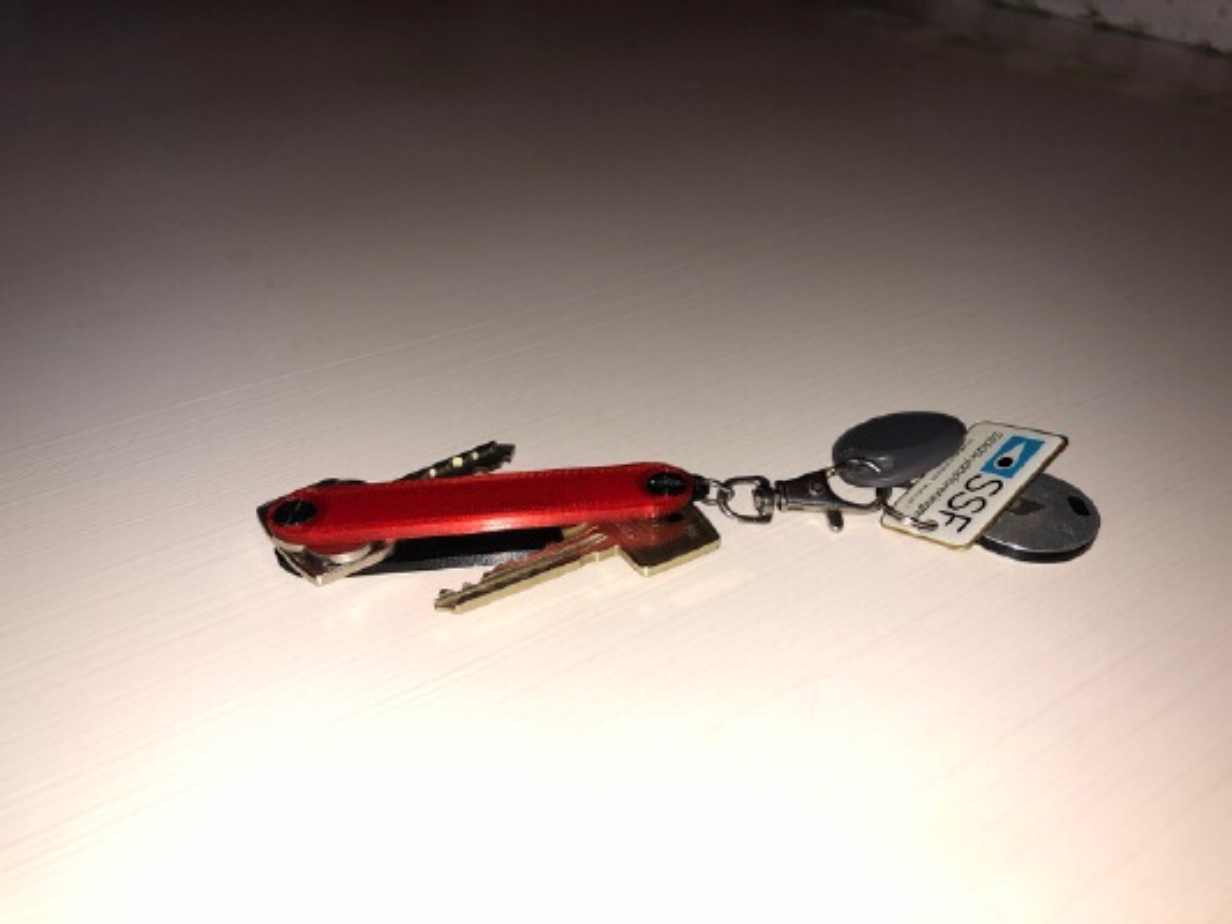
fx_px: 997
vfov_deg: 49.8
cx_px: 616
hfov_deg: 63.4
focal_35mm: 28
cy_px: 462
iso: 20
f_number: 1.8
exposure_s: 1/167
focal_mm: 4
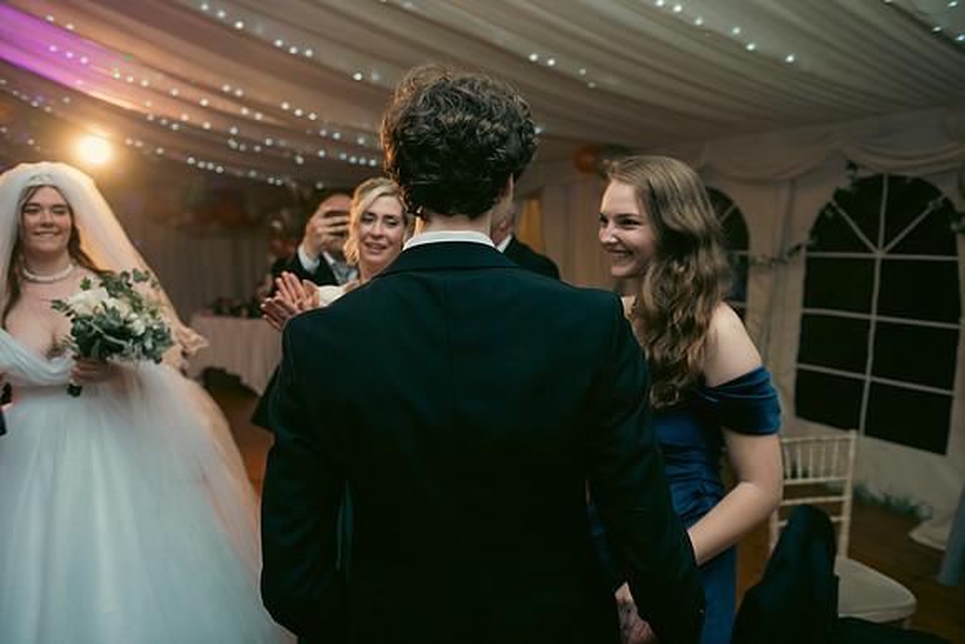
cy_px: 322
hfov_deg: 69.4
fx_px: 697
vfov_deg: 49.6
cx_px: 482
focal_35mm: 26
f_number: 3.5
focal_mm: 26
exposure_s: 1/160
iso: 800
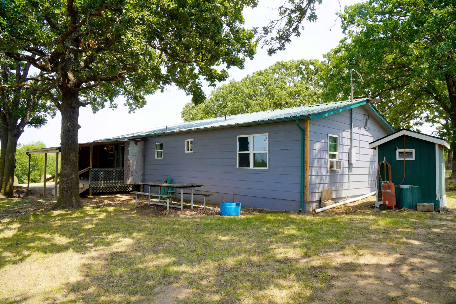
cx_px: 228
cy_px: 152
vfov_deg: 53.1
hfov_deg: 73.7
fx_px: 304
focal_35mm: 24
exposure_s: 1/100
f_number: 6.3
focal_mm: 16
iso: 100
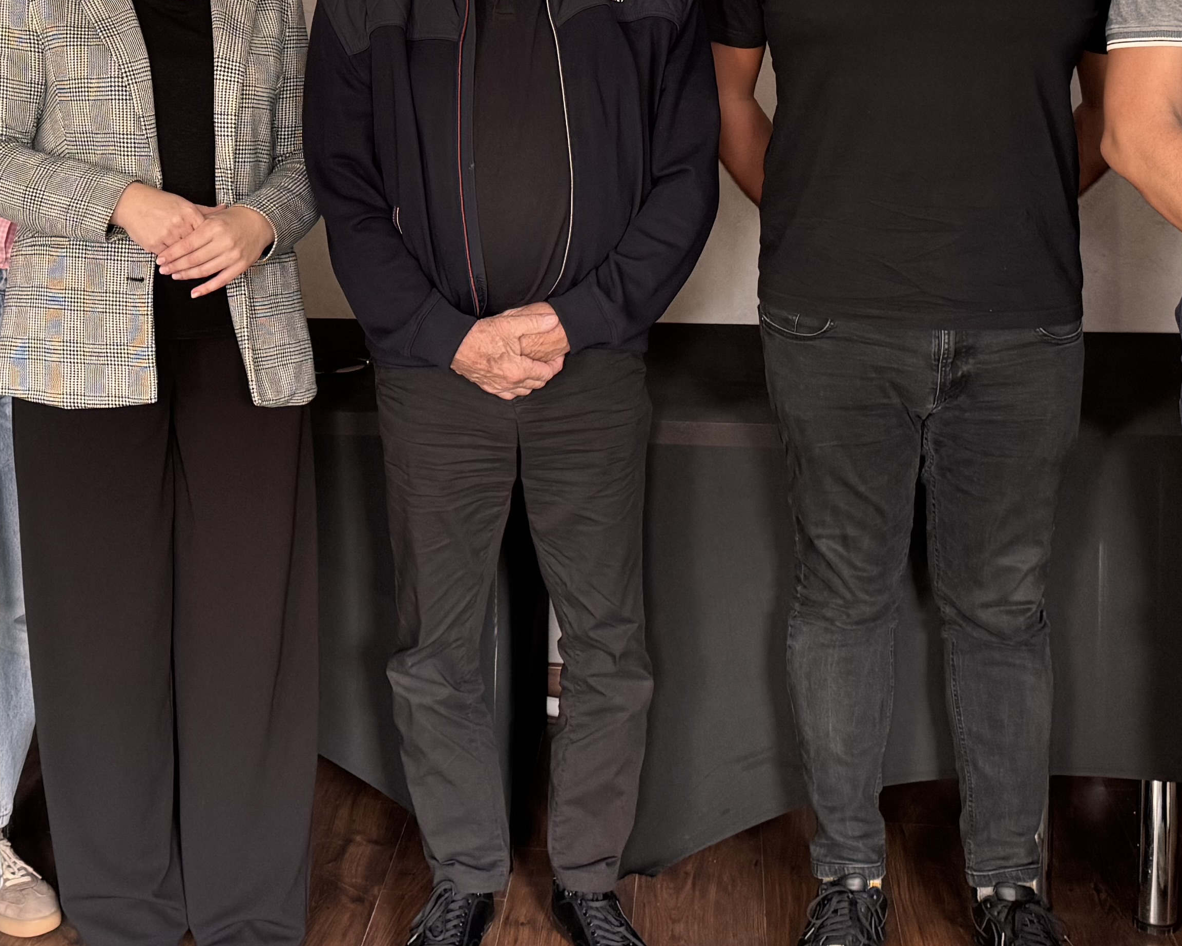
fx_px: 2029
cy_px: 192
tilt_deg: -6.0
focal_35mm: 58
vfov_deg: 25.8
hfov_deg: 32.1
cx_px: 349
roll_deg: +1.1
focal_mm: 6.76
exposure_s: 1/60
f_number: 1.78
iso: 250
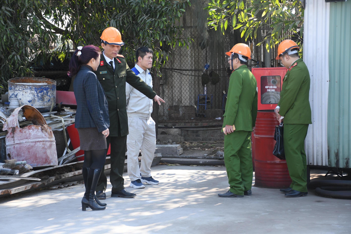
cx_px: 176
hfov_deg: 21.9
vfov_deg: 14.7
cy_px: 117
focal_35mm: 93
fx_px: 907
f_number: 5
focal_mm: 62
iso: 200
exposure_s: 1/200
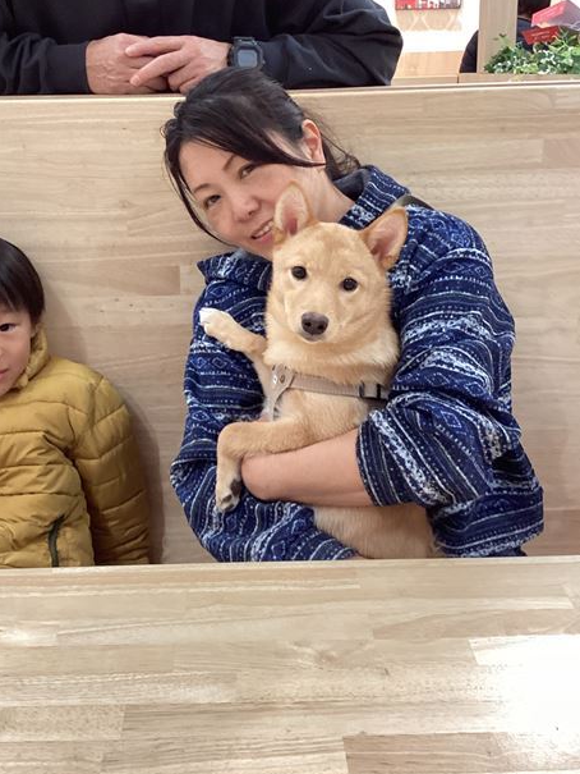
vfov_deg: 45.5
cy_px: 302
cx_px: 236
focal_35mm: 41
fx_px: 916
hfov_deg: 35.0
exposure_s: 1/60
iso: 160
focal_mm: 3.3
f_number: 2.4
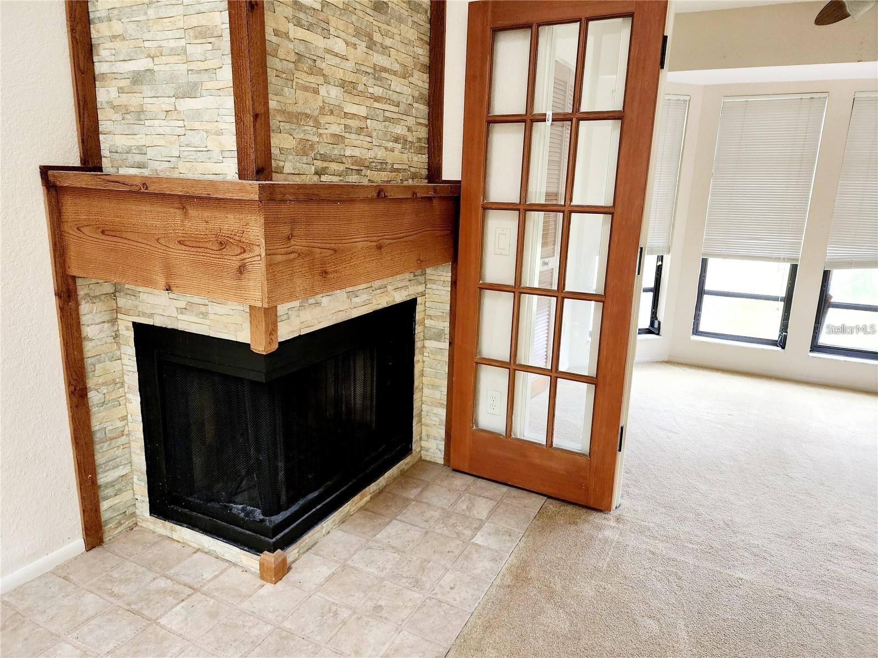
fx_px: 583
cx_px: 439
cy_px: 329
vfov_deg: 58.9
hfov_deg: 73.9
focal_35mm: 23
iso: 500
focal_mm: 6.4
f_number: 1.8
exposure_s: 1/120
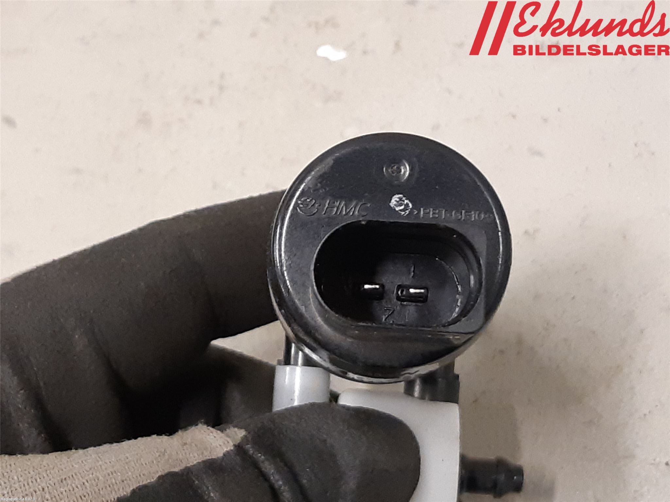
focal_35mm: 26
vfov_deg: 53.1
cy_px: 251
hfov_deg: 67.3
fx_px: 503
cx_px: 335
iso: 250
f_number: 1.7
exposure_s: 1/50
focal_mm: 3.93
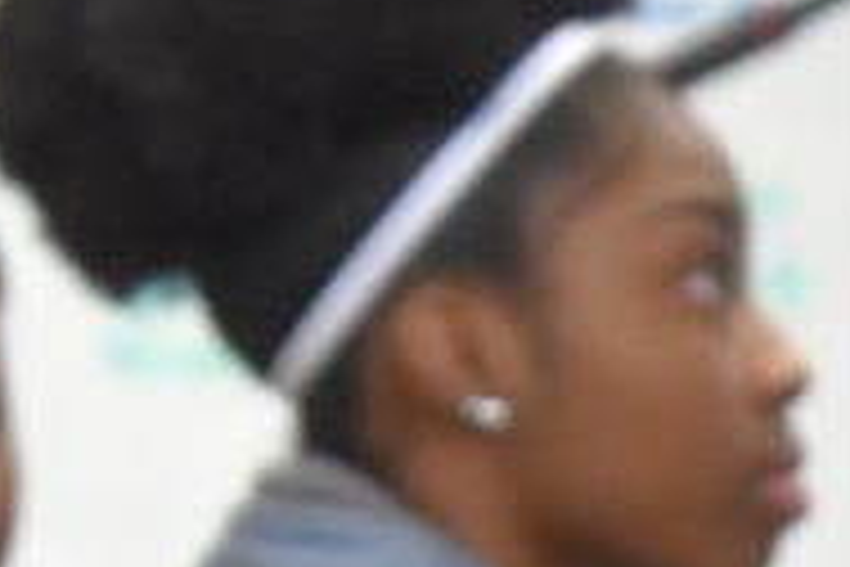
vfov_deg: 2.6
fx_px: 12352
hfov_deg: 3.9
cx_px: 1417
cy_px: 1764
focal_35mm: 523
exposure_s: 1/80
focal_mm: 55
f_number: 5.6
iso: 3200
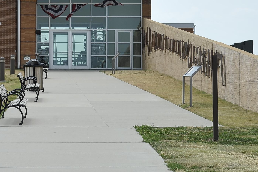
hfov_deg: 12.8
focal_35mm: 160
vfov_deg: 8.5
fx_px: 1146
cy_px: 31
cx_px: 31
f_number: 7.1
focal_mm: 70
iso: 400
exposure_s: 1/1000
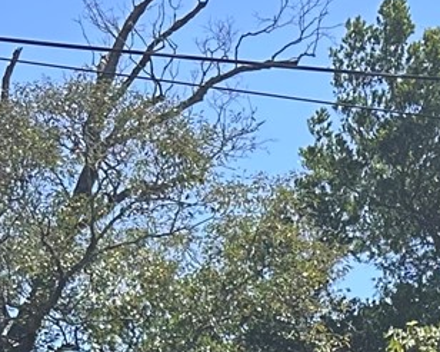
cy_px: 901
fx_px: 1900
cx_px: 434
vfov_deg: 9.2
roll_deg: -1.3
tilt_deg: -3.6
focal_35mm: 146
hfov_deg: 13.0
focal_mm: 6.86
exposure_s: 1/1812
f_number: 1.78
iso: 80
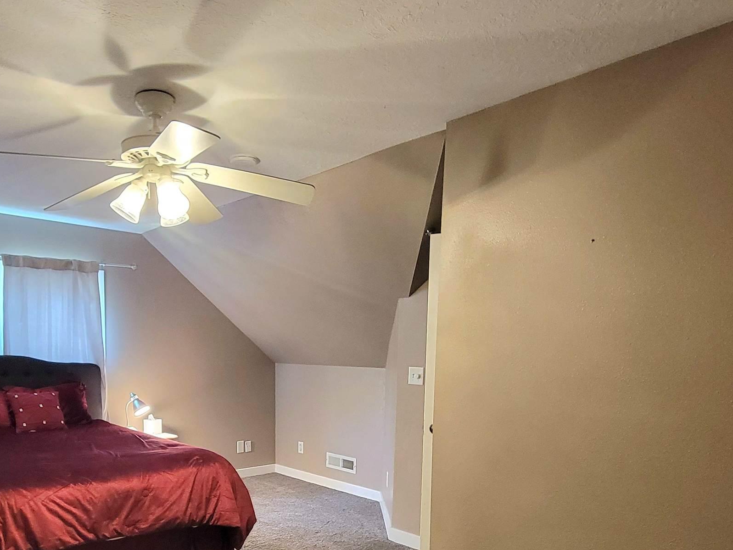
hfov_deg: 67.9
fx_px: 529
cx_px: 257
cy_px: 395
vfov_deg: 53.0
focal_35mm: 25
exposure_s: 1/30
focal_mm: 2.2
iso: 640
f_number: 2.2
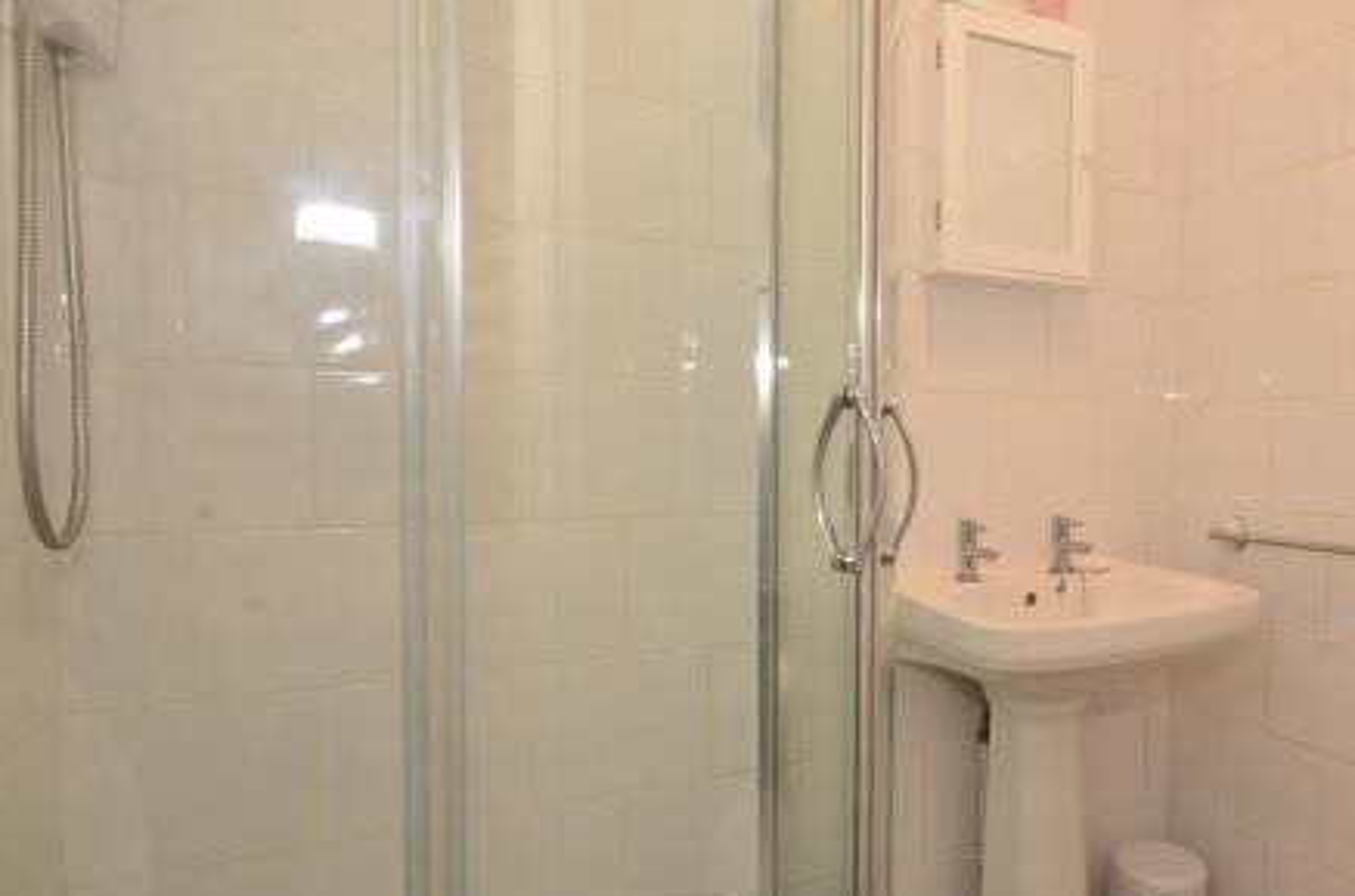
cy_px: 471
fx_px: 1014
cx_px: 961
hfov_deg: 64.7
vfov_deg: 47.7
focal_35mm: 27
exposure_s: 1/4
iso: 320
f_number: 13
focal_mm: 12
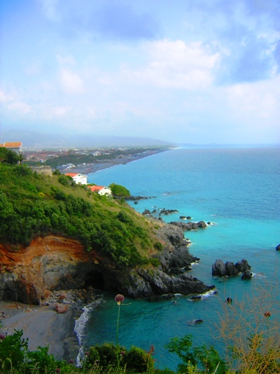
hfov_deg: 39.7
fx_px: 388
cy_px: 187
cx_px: 140
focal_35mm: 36
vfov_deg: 51.3
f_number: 2.6
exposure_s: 1/893
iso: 100
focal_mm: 4.7
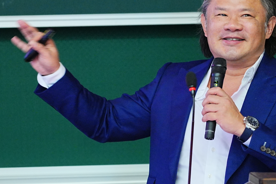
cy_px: 72
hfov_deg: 8.7
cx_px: 180
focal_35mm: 236
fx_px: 1809
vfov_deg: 5.8
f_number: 4
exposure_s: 1/40
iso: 3200
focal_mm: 105
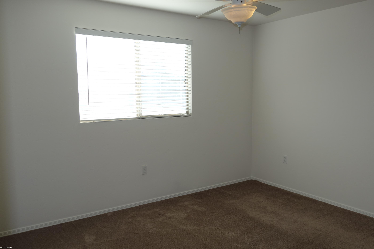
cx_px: 200
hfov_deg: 61.9
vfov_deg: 43.6
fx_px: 312
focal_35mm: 30
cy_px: 123
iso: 125
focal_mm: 10.42
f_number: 4.5
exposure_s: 1/100
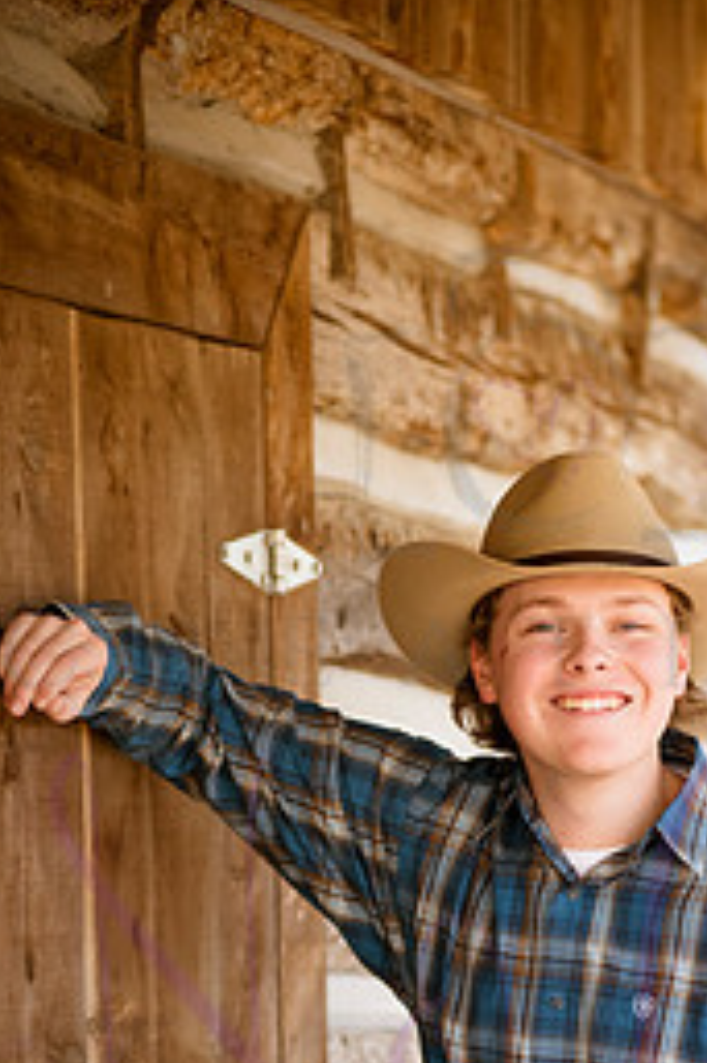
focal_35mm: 184
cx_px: 554
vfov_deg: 11.2
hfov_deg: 7.4
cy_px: 798
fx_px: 5427
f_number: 4
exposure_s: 1/500
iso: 800
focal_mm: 105
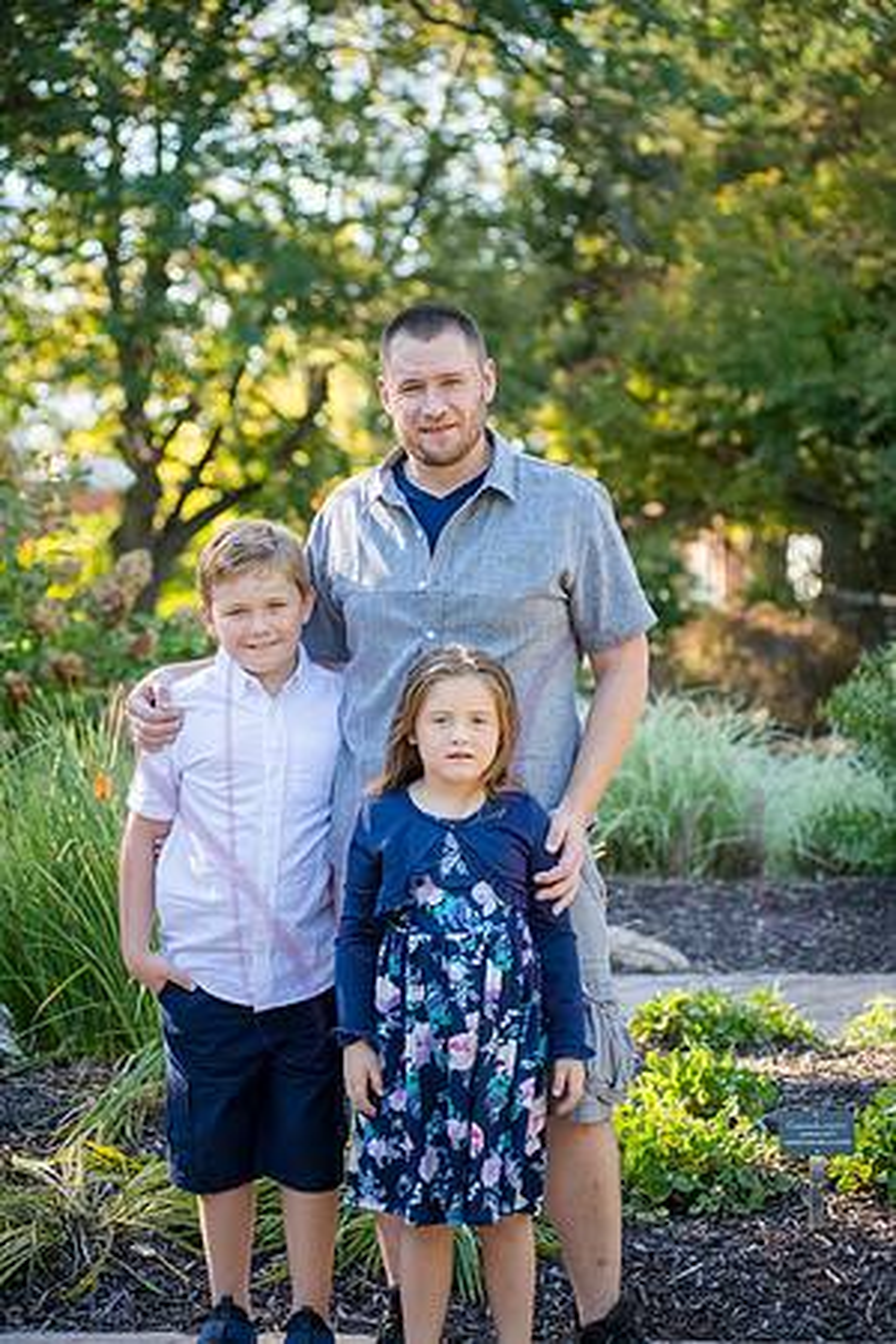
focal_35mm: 80
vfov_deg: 25.4
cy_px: 672
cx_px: 448
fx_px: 2986
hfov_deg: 17.1
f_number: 4
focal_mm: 80
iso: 400
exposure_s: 1/400
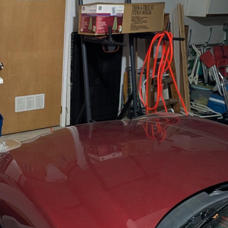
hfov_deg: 44.5
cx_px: 16
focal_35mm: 33
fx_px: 246
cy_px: 85
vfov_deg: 49.2
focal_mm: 2.02
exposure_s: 1/113
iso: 260
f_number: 1.7
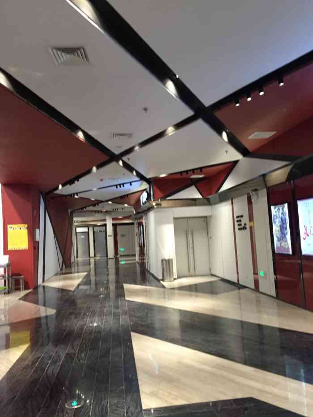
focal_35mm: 29
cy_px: 208
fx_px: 350
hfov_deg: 48.2
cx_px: 156
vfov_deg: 61.7
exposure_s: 1/30
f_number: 2.2
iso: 160
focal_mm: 4.15
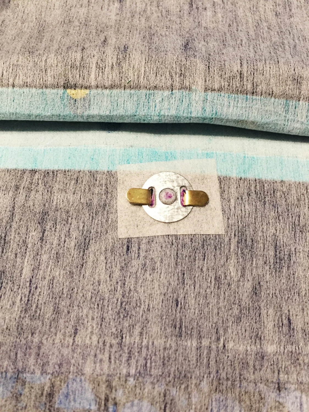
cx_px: 154
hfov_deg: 48.2
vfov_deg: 61.7
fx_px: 345
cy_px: 206
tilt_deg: -68.3
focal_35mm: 29
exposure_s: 1/33
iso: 200
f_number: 2.2
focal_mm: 4.15
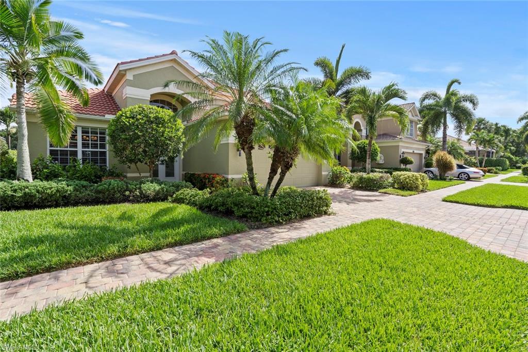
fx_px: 235
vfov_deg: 73.7
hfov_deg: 96.8
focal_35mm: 16
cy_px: 176
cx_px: 264
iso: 320
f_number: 11
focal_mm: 16
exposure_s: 1/160
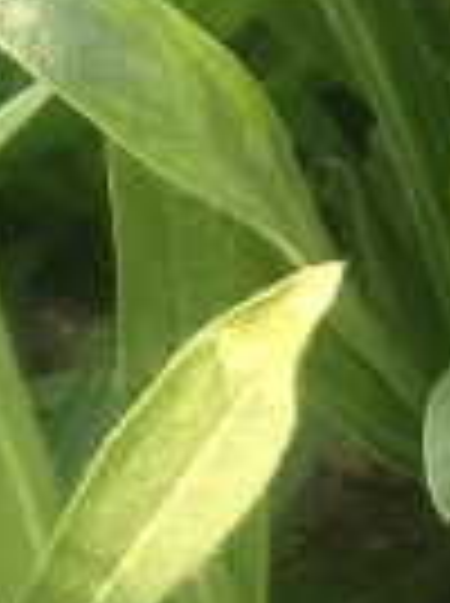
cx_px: 198
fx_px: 3739
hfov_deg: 6.9
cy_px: 1150
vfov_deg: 8.8
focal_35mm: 215
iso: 112
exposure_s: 1/100
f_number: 2.2
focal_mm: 3.66
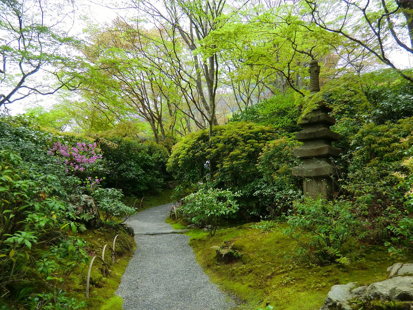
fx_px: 286
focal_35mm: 24
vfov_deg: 56.8
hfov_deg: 71.6
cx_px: 206
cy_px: 155
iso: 64
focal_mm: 4.3
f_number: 3.2
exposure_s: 1/250
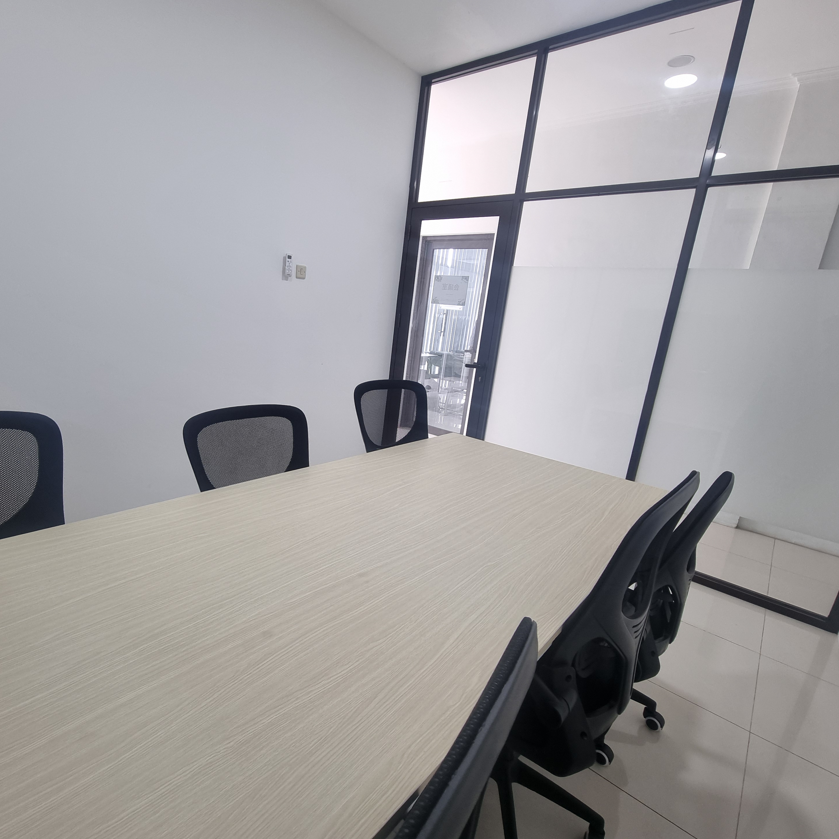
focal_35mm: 16
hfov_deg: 86.7
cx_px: 350
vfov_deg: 87.4
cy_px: 431
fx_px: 439
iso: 100
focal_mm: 2.2
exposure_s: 1/60
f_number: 2.2
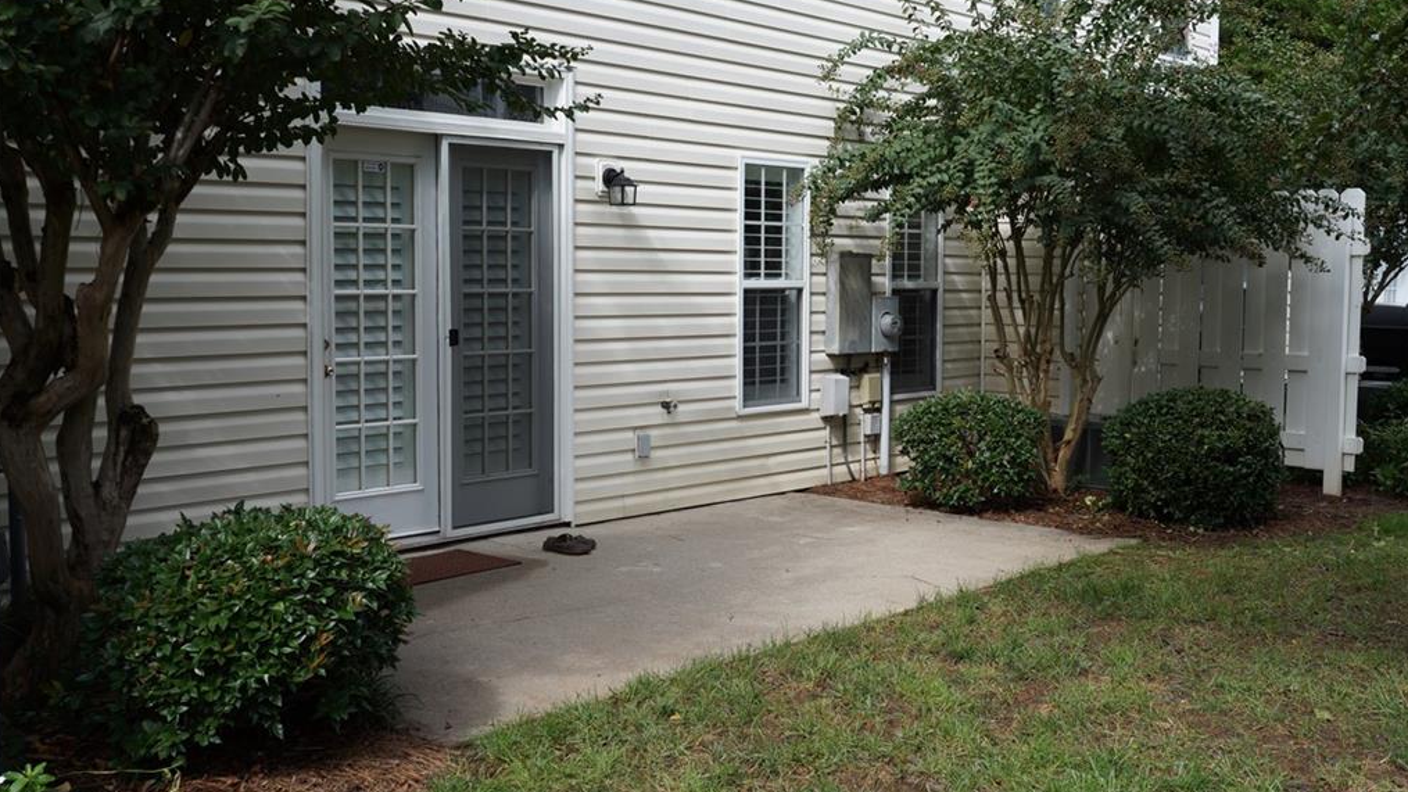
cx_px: 702
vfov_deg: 31.2
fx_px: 1419
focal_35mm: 38
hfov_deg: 52.8
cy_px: 363
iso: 100
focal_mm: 24
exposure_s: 1/100
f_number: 8
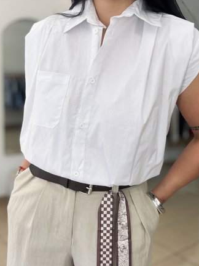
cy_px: 131
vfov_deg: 50.1
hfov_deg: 38.6
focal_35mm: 37
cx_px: 85
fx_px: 284
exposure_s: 1/103
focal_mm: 2.71
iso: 80
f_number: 1.9
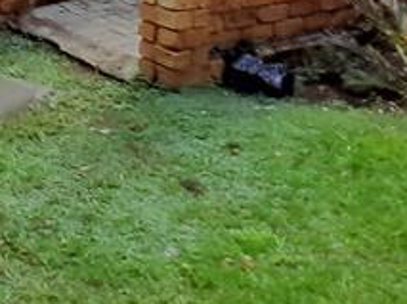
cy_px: -249
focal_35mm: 64
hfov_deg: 24.3
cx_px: -187
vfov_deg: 18.0
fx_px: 751
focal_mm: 1.46
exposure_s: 1/1065
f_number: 2.2
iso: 40
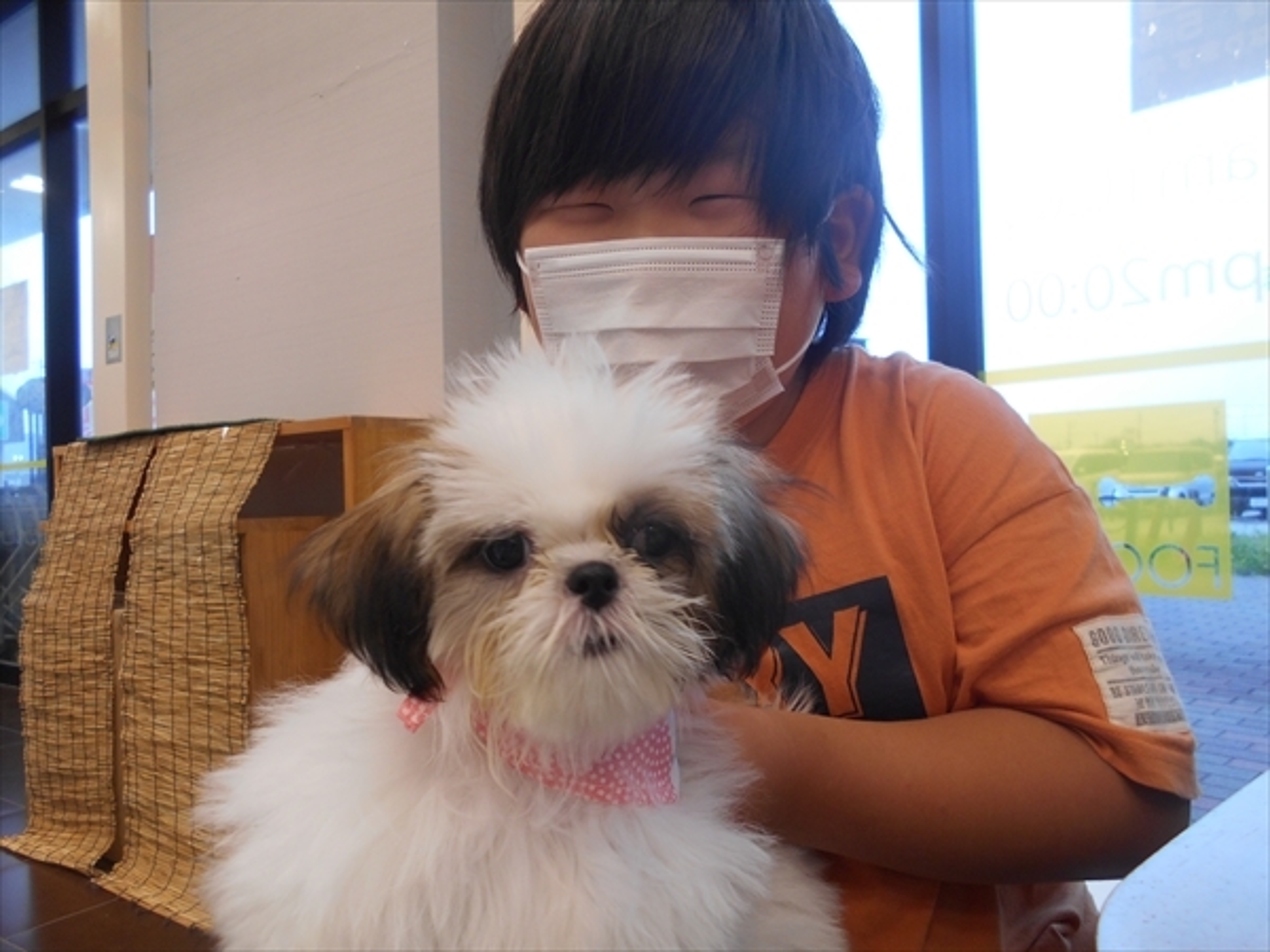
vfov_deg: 53.1
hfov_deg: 67.3
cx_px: 635
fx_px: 954
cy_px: 476
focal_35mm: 26
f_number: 3.2
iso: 110
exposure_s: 1/30
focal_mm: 4.6
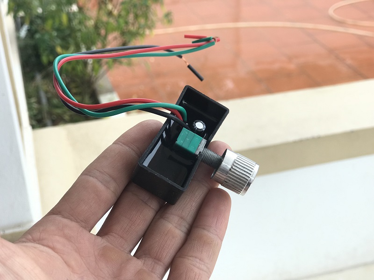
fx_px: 616
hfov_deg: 33.8
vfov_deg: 25.7
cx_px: 187
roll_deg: +1.8
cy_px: 140
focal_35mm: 57
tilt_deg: -29.9
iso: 20
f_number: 2.8
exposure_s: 1/104
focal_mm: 6.6
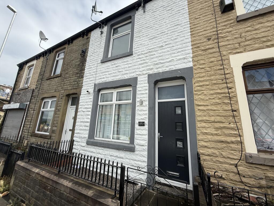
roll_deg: -2.6
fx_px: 111
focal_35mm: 14
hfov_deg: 102.1
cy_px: 103
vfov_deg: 85.7
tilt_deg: +13.4
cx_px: 137
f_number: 2.2
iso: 50
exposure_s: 1/1745
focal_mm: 2.22
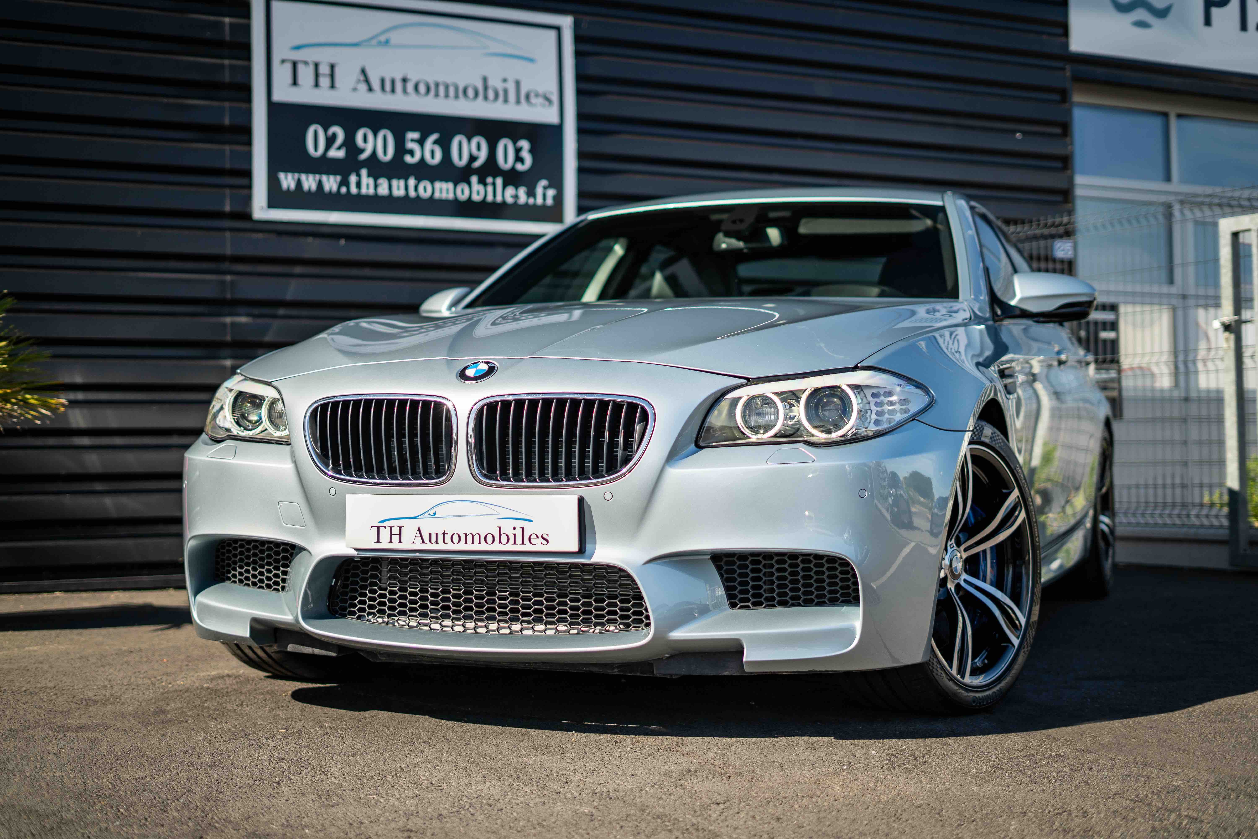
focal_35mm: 50
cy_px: 420
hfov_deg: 39.6
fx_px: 1747
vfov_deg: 27.0
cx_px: 629
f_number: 1.8
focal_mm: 50
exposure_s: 1/2000
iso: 100
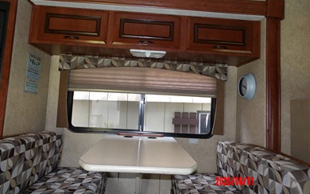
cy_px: 88
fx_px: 211
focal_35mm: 25
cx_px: 152
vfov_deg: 49.2
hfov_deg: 72.5
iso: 200
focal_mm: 4.2
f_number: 4.1
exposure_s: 1/30
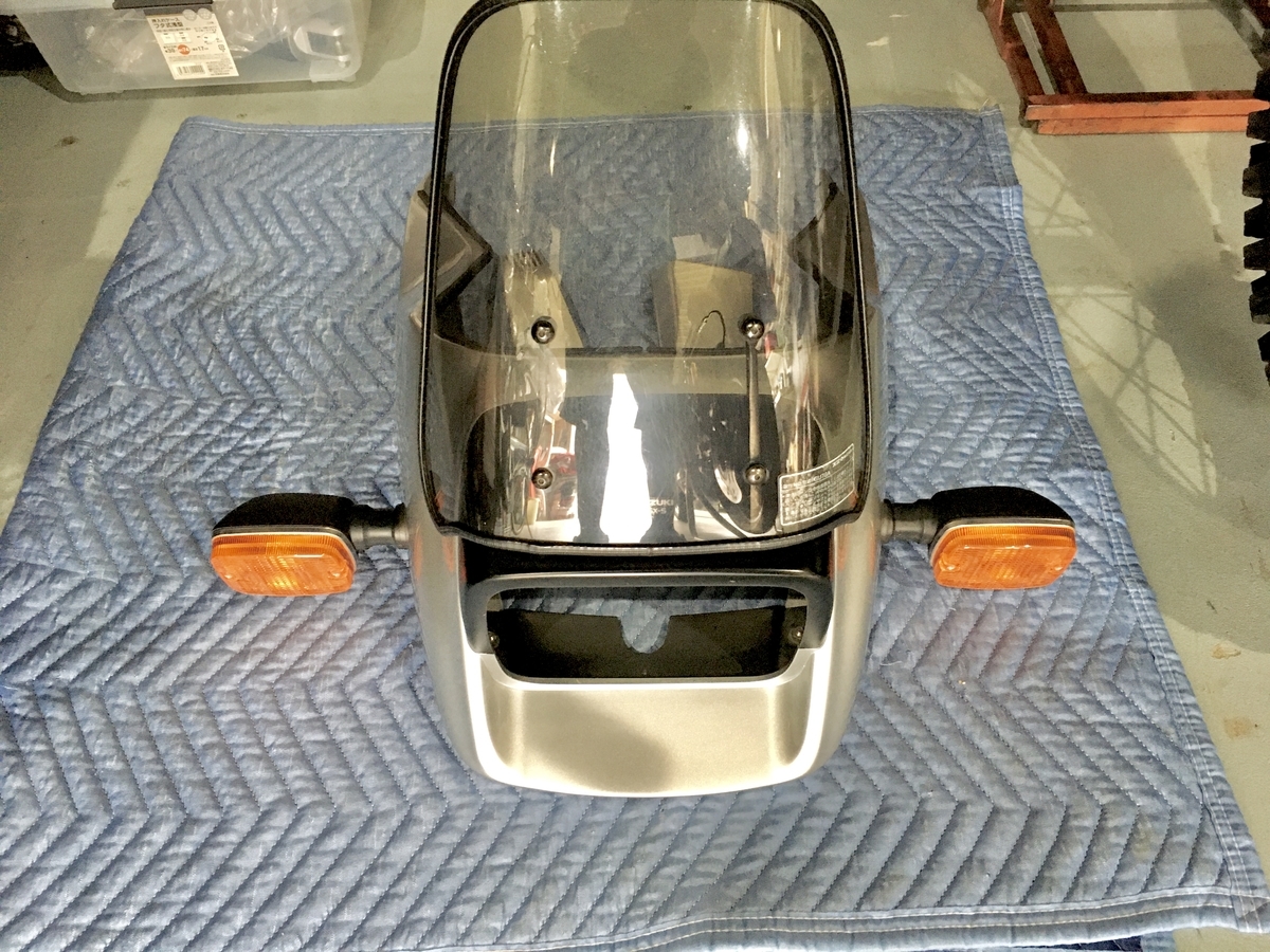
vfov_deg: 48.2
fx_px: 1064
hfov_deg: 61.7
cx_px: 635
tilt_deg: -51.6
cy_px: 476
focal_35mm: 29
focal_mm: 4.15
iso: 250
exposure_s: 1/15
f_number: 2.2
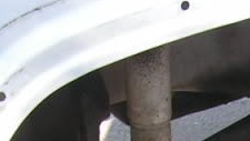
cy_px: 312
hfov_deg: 11.1
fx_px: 1247
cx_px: 346
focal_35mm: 188
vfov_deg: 6.2
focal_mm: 6.3
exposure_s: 1/40
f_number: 4.5
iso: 50
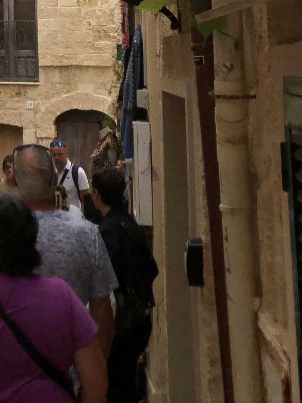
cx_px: -100
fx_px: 1012
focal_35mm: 87
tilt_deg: +5.9
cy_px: -42
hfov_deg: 16.0
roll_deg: -0.7
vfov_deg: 21.3
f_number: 1.8
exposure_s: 1/558
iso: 20
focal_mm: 4
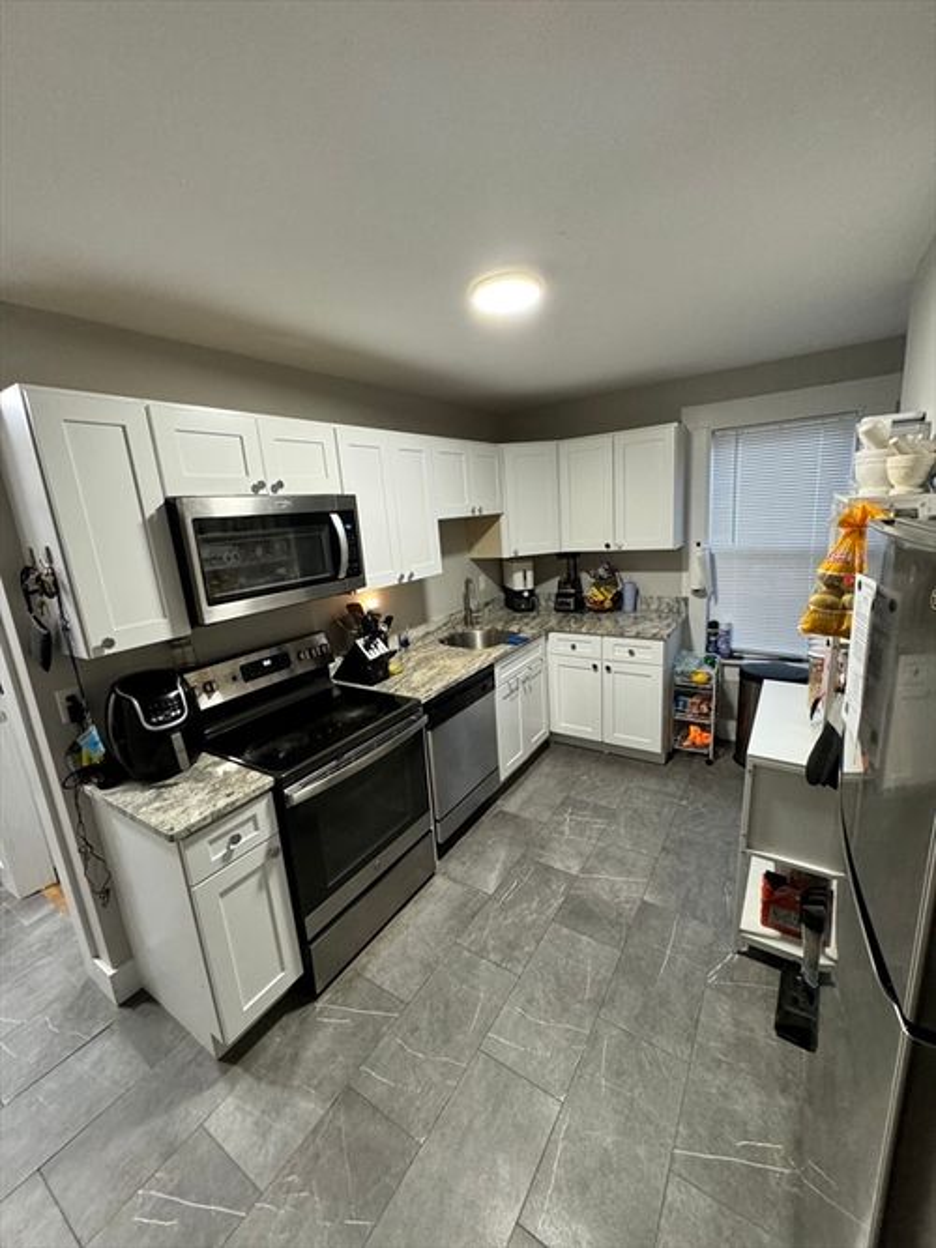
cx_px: 468
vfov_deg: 102.1
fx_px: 505
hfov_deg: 85.7
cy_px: 624
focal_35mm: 14
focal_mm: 2.22
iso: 400
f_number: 2.2
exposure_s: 1/60
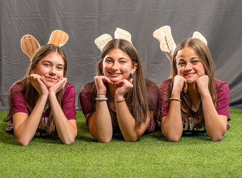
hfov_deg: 16.4
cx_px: 129
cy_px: 98
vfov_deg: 12.2
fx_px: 838
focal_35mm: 121
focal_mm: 82
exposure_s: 1/200
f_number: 5
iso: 250
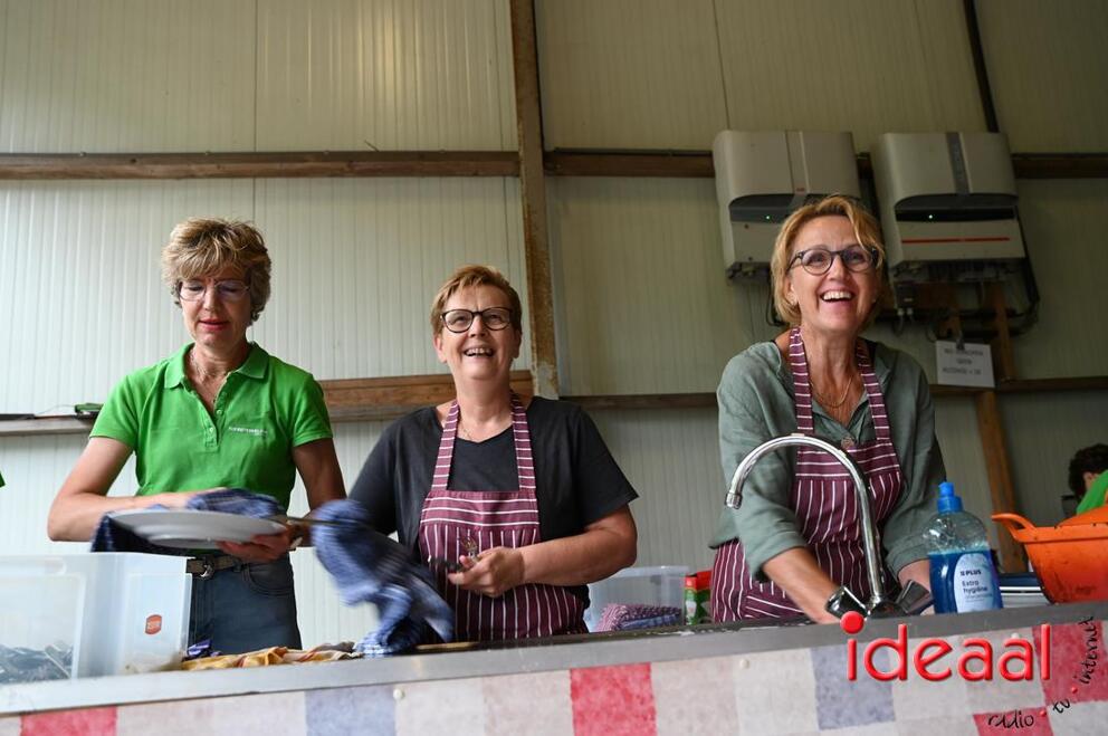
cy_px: 368
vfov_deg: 43.5
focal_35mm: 30
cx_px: 554
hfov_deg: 62.0
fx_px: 922
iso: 640
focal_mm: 30
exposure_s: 1/50
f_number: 3.5
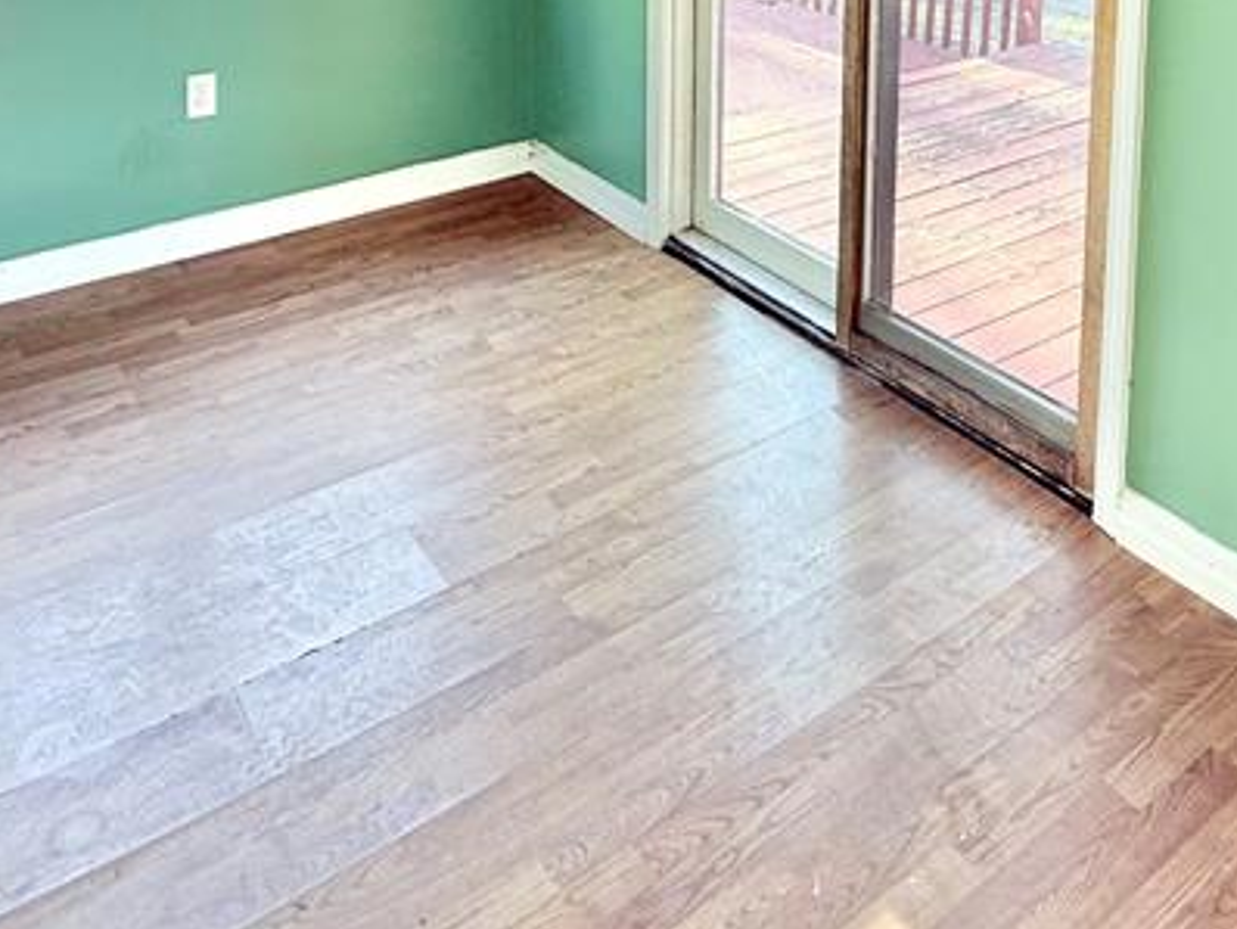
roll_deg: -1.2
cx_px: 811
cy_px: -158
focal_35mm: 36
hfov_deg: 50.5
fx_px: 1287
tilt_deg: -6.0
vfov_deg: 33.2
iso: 100
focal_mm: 2.22
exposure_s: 1/99
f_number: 2.2
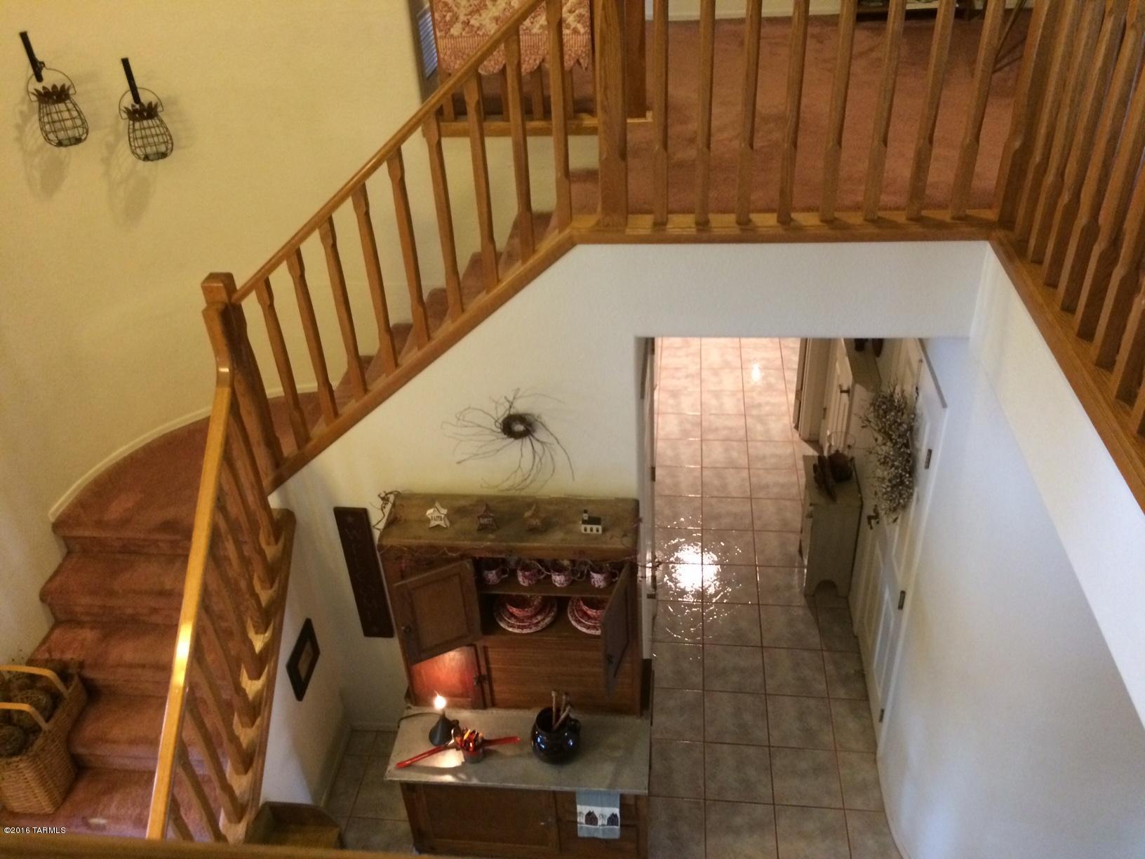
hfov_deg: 61.7
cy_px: 430
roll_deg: +2.1
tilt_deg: -33.6
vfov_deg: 48.2
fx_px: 959
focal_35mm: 29
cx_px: 572
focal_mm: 4.15
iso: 400
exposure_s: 1/15
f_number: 2.2
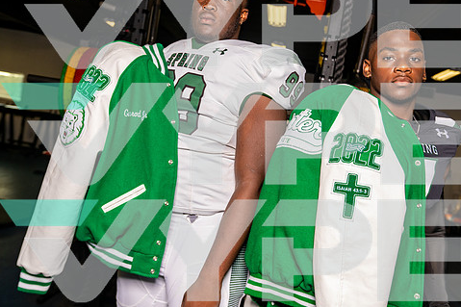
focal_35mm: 40
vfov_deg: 33.3
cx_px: 246
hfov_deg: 48.4
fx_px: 512
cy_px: 134
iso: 320
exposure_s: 1/500
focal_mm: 33
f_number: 4.5
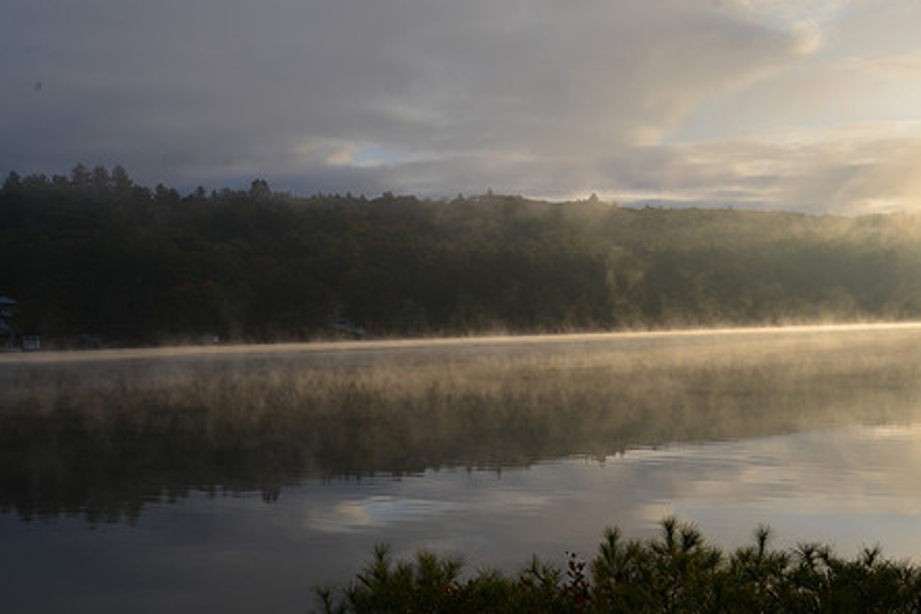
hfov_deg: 41.6
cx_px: 577
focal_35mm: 47
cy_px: 339
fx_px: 1202
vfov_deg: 28.6
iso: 100
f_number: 9
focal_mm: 36
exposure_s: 1/320
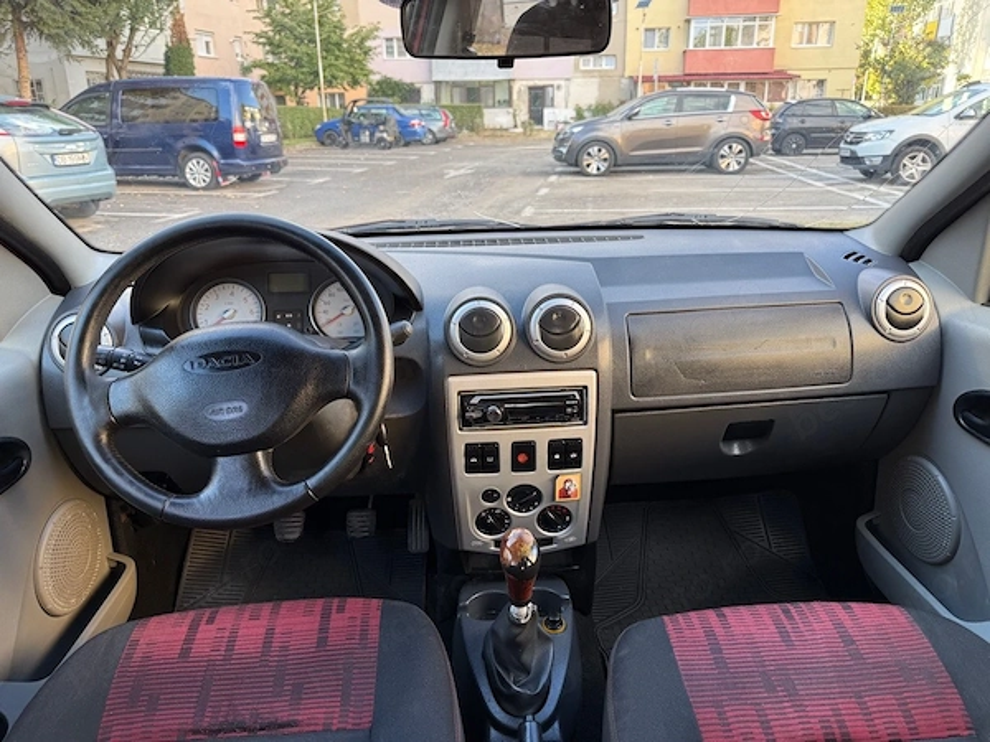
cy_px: 371
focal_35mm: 24
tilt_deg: -19.4
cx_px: 495
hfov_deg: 71.6
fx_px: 686
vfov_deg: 56.8
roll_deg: +1.5
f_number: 1.78
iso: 64
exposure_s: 1/121
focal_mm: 6.76
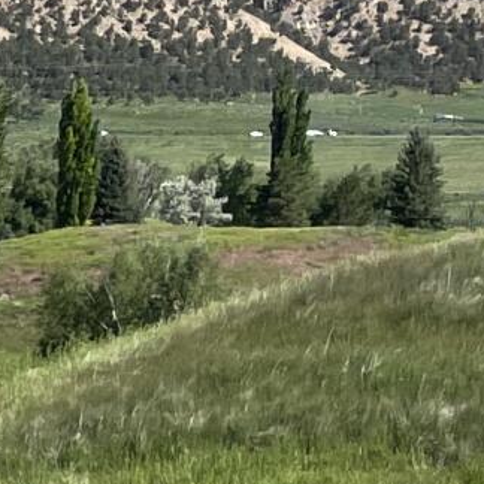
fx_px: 3369
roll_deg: -0.2
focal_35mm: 213
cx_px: -1162
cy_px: 323
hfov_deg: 7.0
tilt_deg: -4.0
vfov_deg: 8.2
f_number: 1.6
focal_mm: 4.2
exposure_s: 1/3125
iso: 32
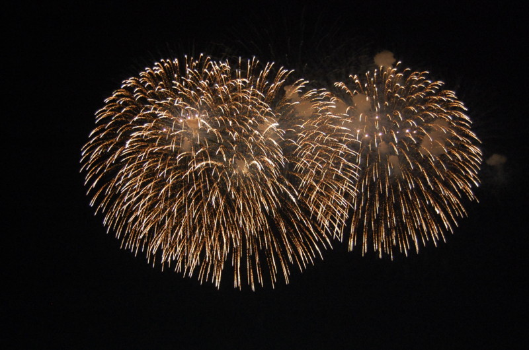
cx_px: 264
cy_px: 175
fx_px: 572
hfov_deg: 49.6
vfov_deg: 34.1
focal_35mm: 39
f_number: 4
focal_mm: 26
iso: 1600
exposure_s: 1/13
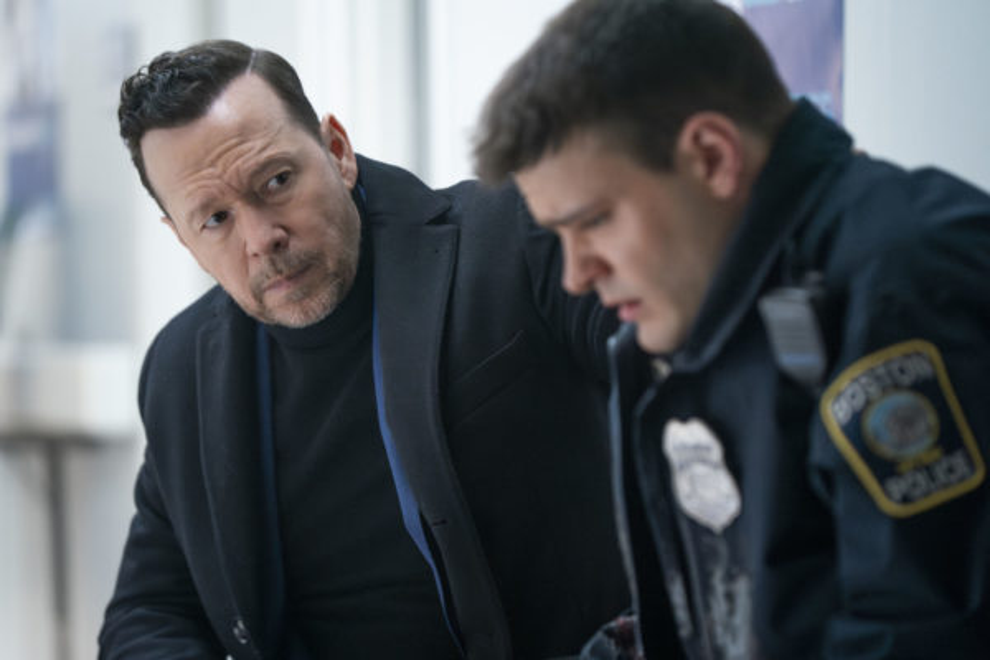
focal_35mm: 178
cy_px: 330
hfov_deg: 11.5
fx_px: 4895
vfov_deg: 7.7
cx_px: 495
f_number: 3.5
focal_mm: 178
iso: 3200
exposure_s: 1/250
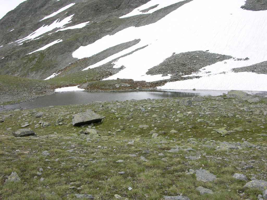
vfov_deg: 40.7
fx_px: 270
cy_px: 100
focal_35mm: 35
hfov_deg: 52.6
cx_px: 134
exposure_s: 1/256
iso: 50
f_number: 5.6
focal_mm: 8.9
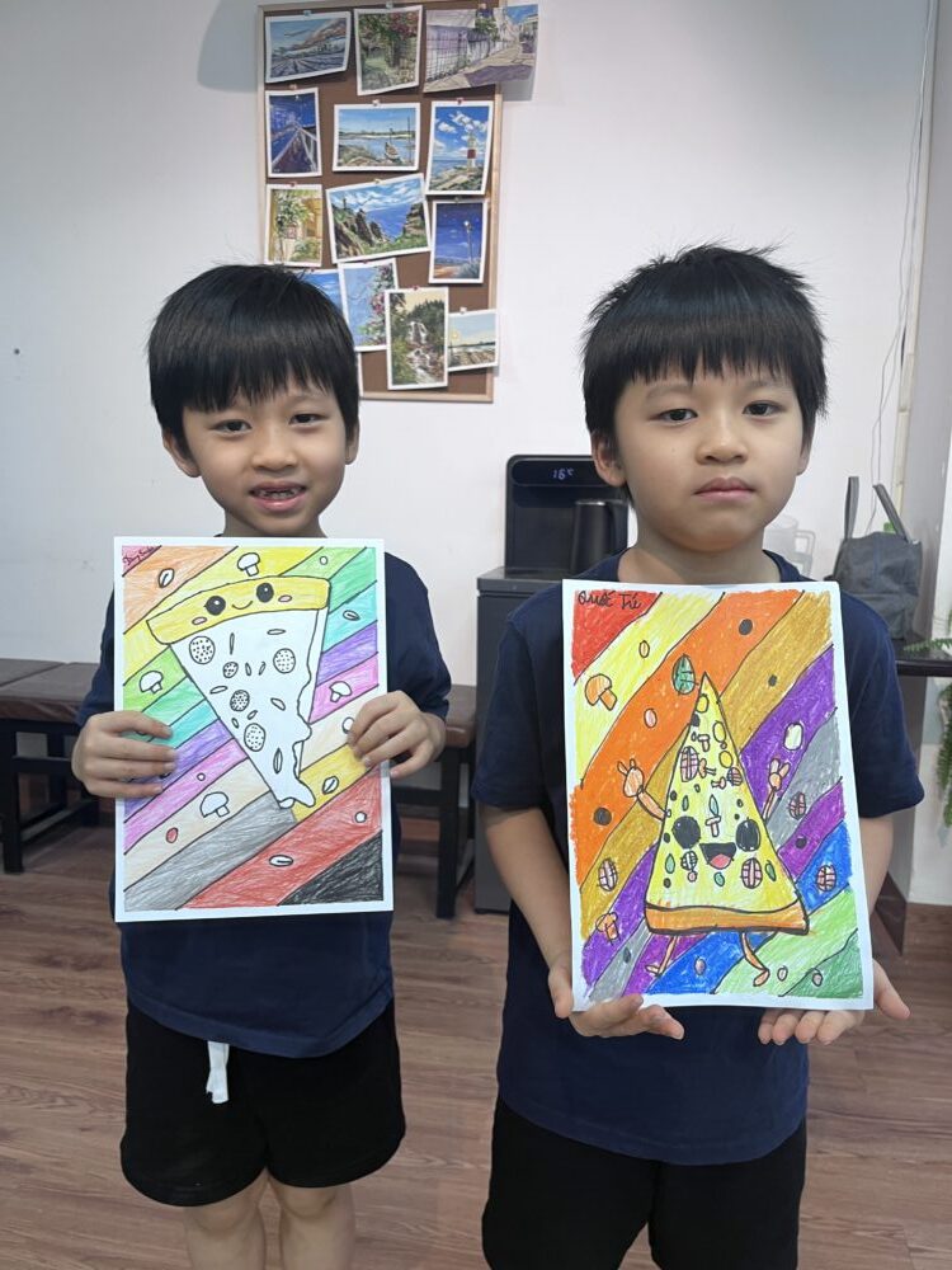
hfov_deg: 53.1
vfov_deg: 67.3
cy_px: 635
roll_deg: -0.6
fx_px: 953
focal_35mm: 26
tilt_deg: -8.9
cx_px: 476
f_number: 1.6
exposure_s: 1/50
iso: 64
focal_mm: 5.1
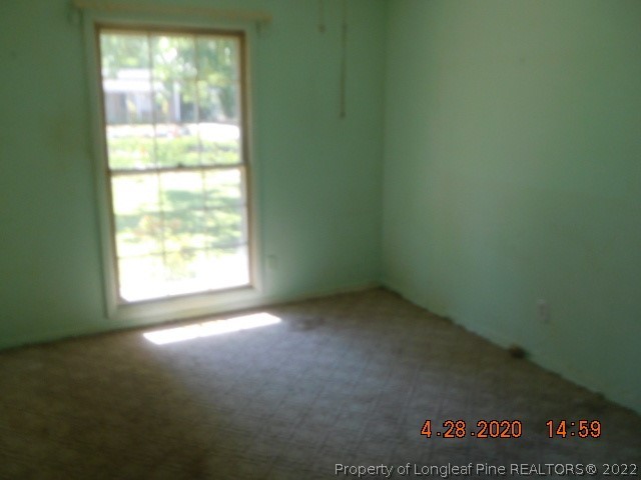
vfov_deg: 44.2
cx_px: 320
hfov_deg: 56.8
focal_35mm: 32
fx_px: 593
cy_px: 240
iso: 125
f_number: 3.6
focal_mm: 5.7
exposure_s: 1/80
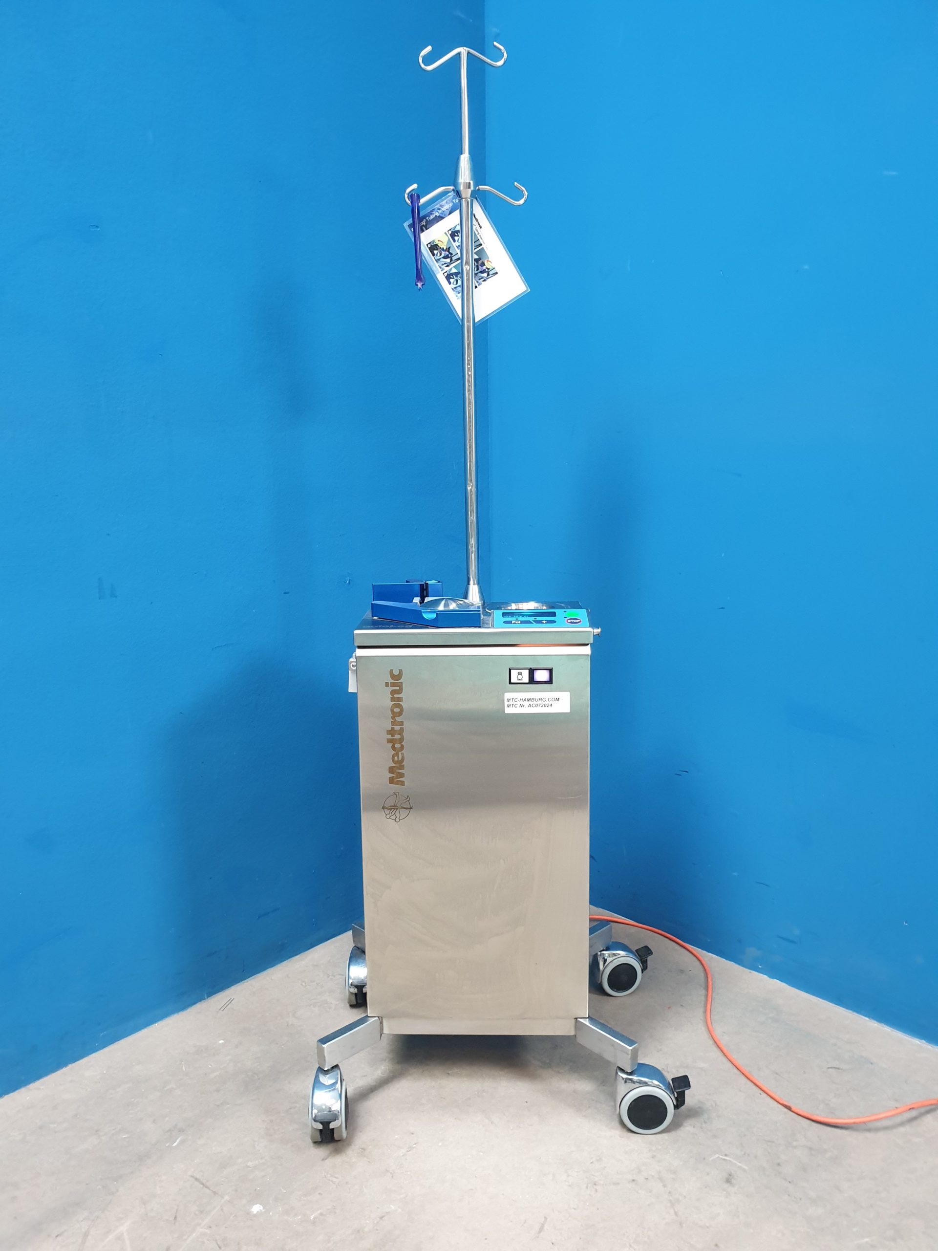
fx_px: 939
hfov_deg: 53.1
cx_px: 469
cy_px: 626
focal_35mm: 26
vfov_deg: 67.3
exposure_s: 1/25
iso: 320
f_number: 2.4
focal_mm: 4.3
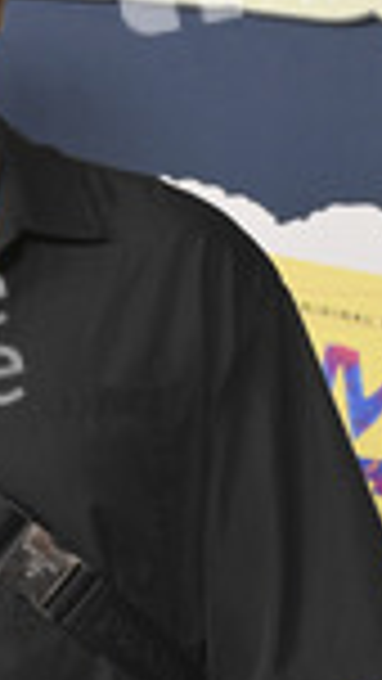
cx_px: -76
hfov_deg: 6.4
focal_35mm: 188
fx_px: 3383
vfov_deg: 11.4
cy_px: 603
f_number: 5.6
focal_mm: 68
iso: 1250
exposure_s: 1/250
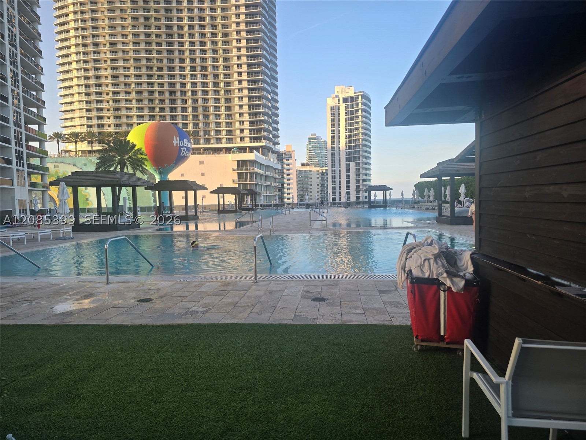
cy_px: 220
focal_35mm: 23
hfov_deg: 73.9
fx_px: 389
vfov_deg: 58.9
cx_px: 293
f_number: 1.7
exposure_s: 1/180
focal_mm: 6.3
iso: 20
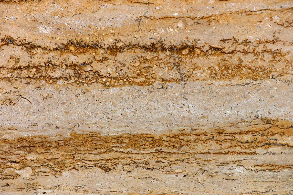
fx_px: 854
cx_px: 146
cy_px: 98
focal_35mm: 105
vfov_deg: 13.0
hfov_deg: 19.5
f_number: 6.3
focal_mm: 105
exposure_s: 1/200
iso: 20000
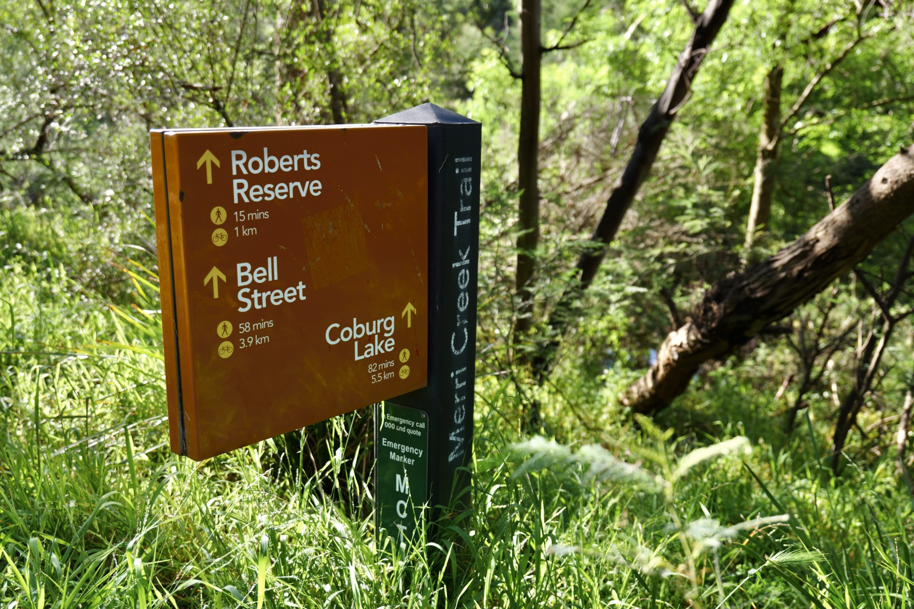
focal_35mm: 33
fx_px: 838
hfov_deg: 57.2
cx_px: 457
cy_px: 304
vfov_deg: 40.0
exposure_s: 1/80
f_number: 4.3
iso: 100
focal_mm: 33
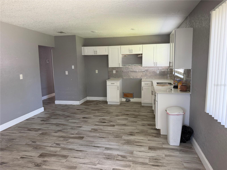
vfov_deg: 56.8
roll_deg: +0.3
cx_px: 114
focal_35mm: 24
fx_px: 157
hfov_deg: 71.6
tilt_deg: -6.2
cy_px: 85
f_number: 1.78
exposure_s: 1/104
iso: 200
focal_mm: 6.76
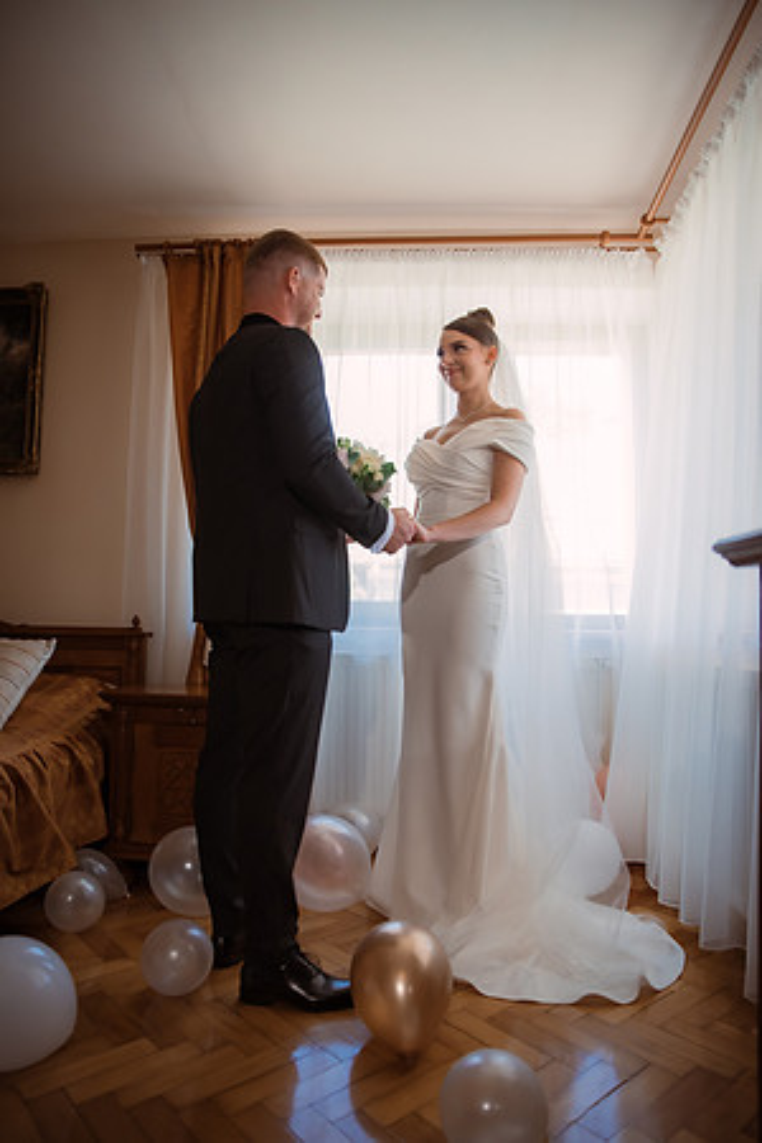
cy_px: 572
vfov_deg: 73.7
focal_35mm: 24
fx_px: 762
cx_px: 381
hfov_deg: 53.1
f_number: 2.8
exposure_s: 1/320
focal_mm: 24
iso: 800
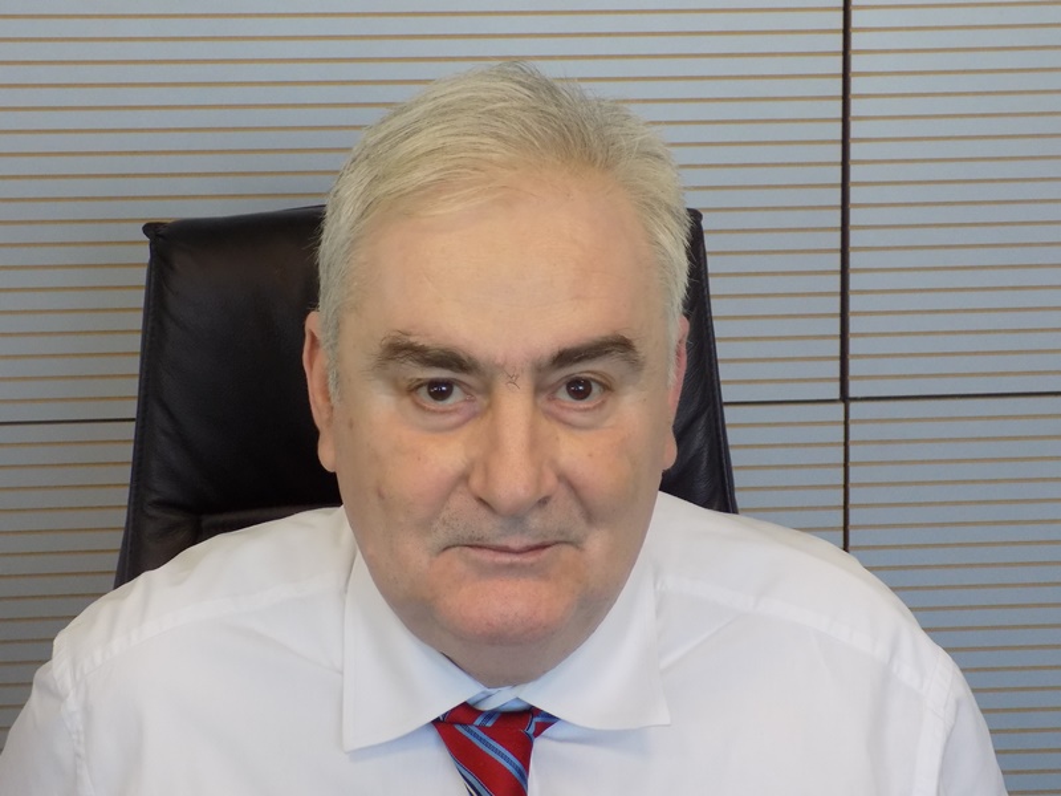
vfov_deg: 17.2
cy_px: 398
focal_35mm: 86
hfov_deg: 22.8
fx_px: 2636
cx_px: 530
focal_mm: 15.3
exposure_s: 1/30
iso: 200
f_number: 4.4
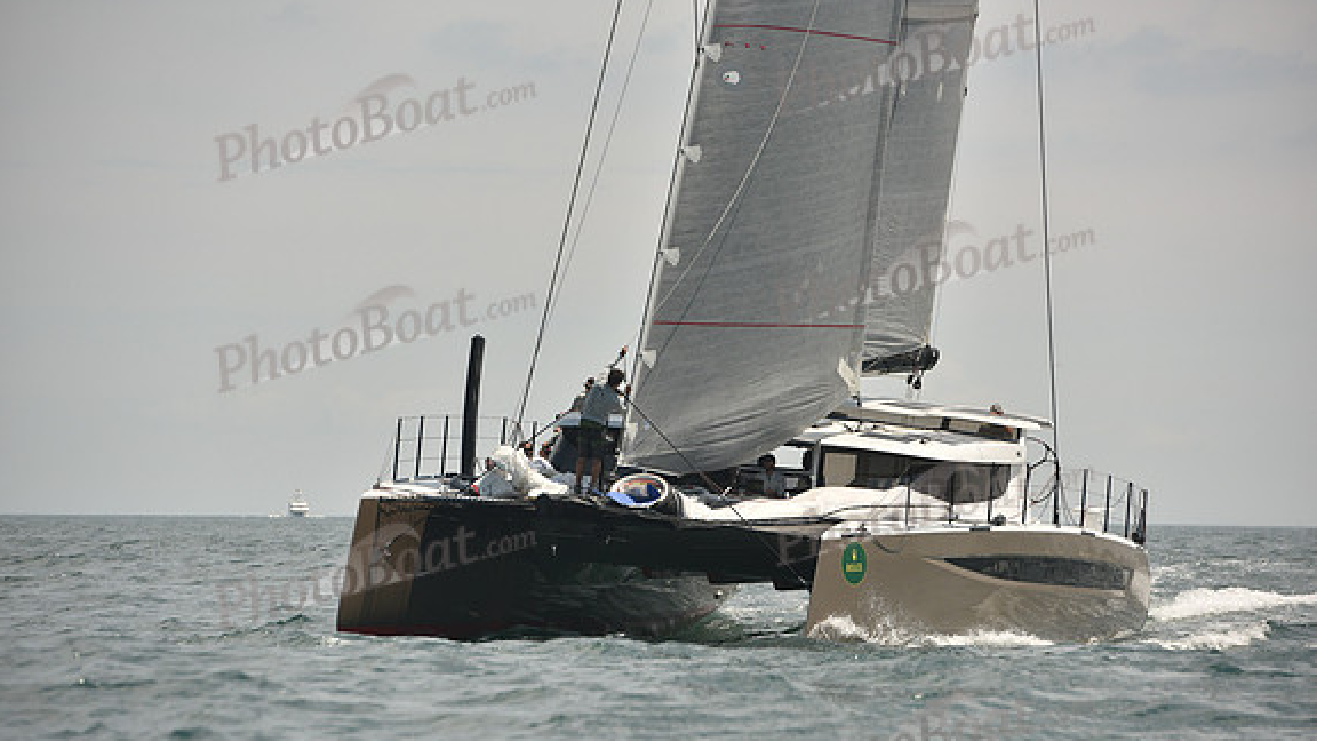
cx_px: 656
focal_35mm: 211
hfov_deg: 10.2
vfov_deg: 5.8
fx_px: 7368
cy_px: 420
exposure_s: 1/1250
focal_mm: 200
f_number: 6.3
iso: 320
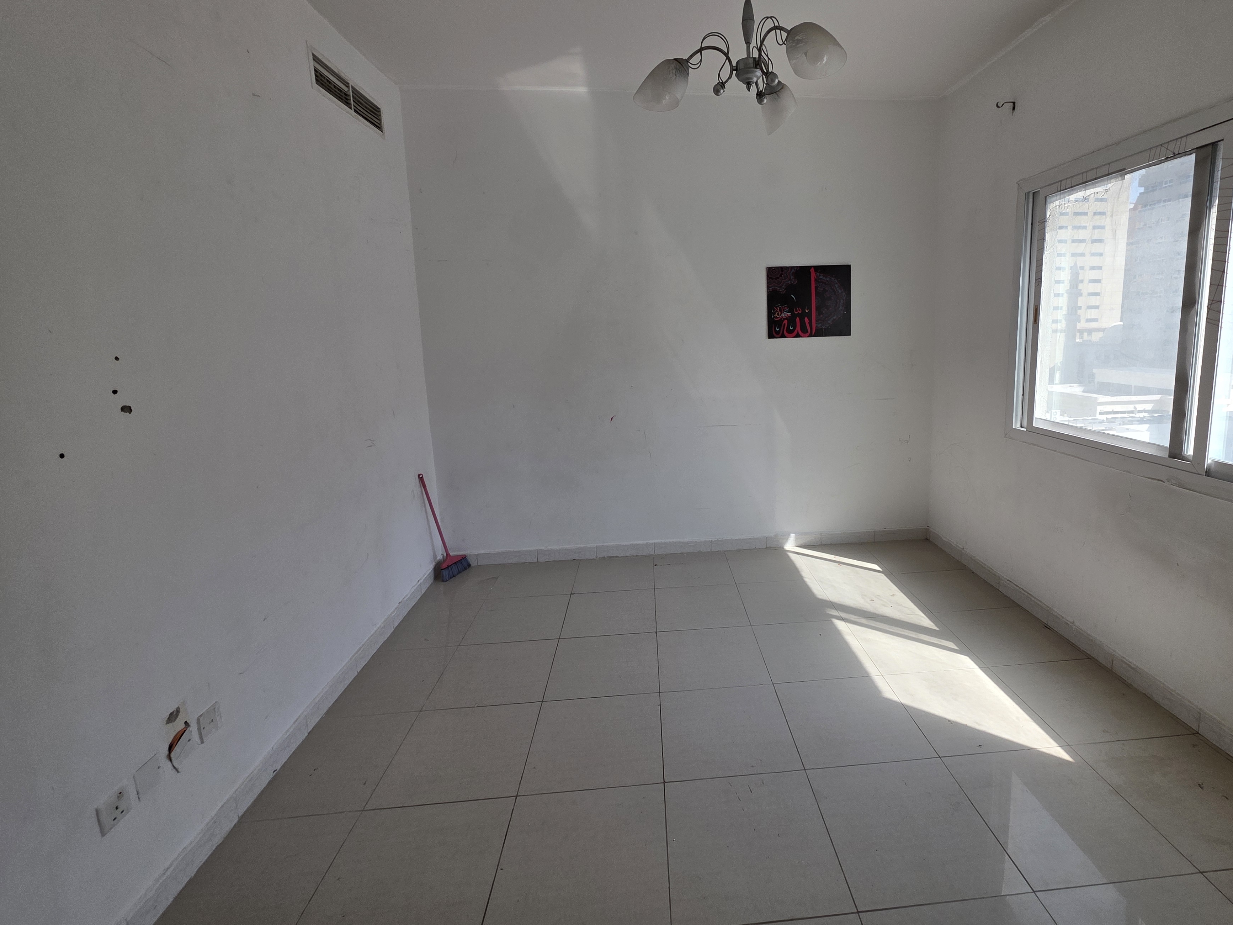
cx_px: 699
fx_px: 534
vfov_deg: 81.5
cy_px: 414
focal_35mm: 15
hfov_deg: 97.6
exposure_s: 1/100
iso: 25
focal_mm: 2.2
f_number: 1.9
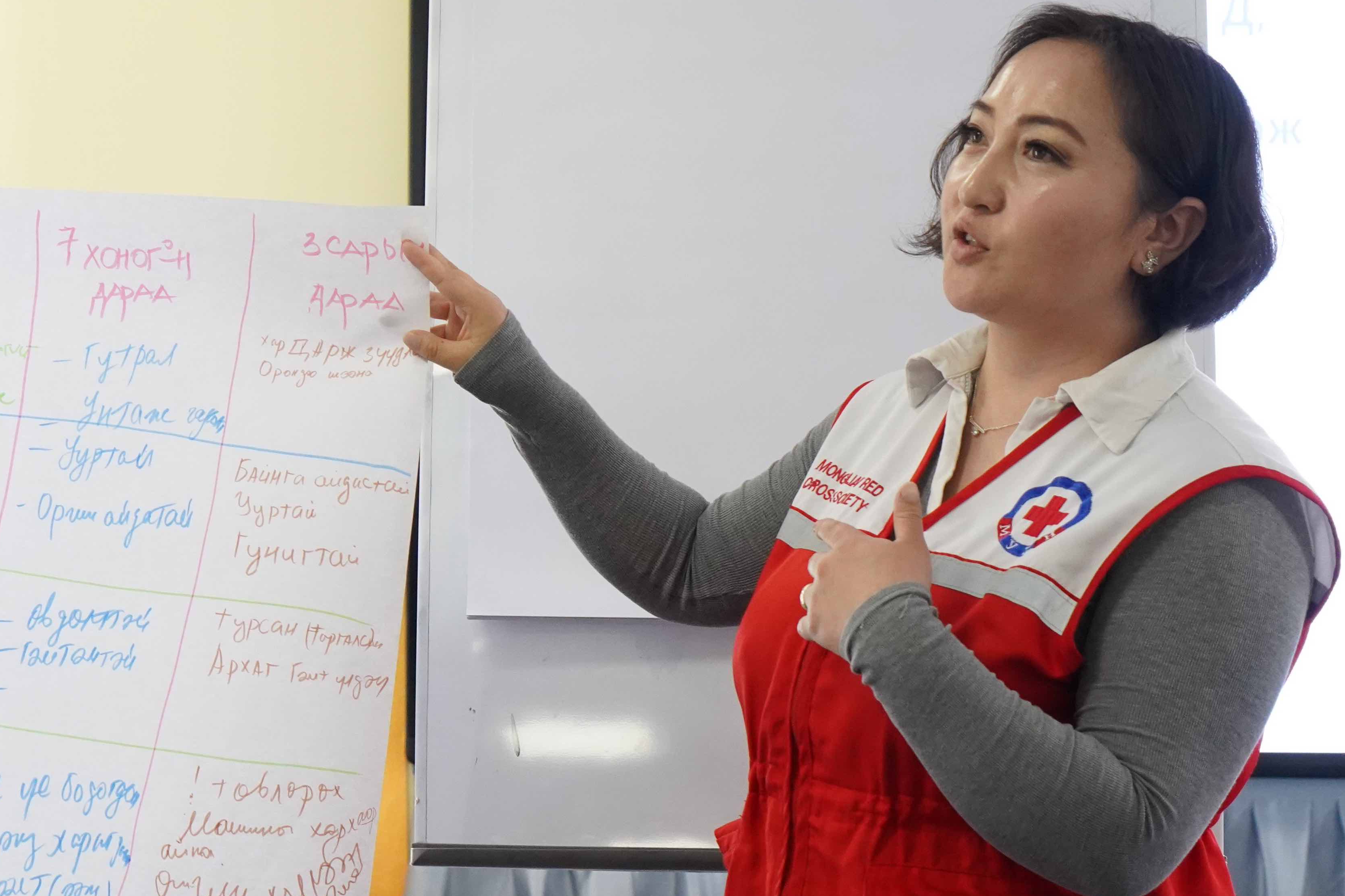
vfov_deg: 13.6
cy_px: 461
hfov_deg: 19.8
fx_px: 3773
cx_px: 148
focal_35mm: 101
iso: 5000
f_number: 7.1
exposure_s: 1/200
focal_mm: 56
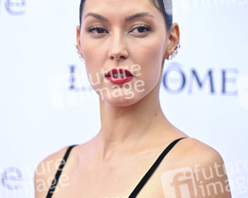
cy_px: 134
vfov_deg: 9.6
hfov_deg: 12.1
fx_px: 1174
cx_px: 124
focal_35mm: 160
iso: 1000
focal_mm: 112
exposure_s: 1/1000
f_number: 2.8
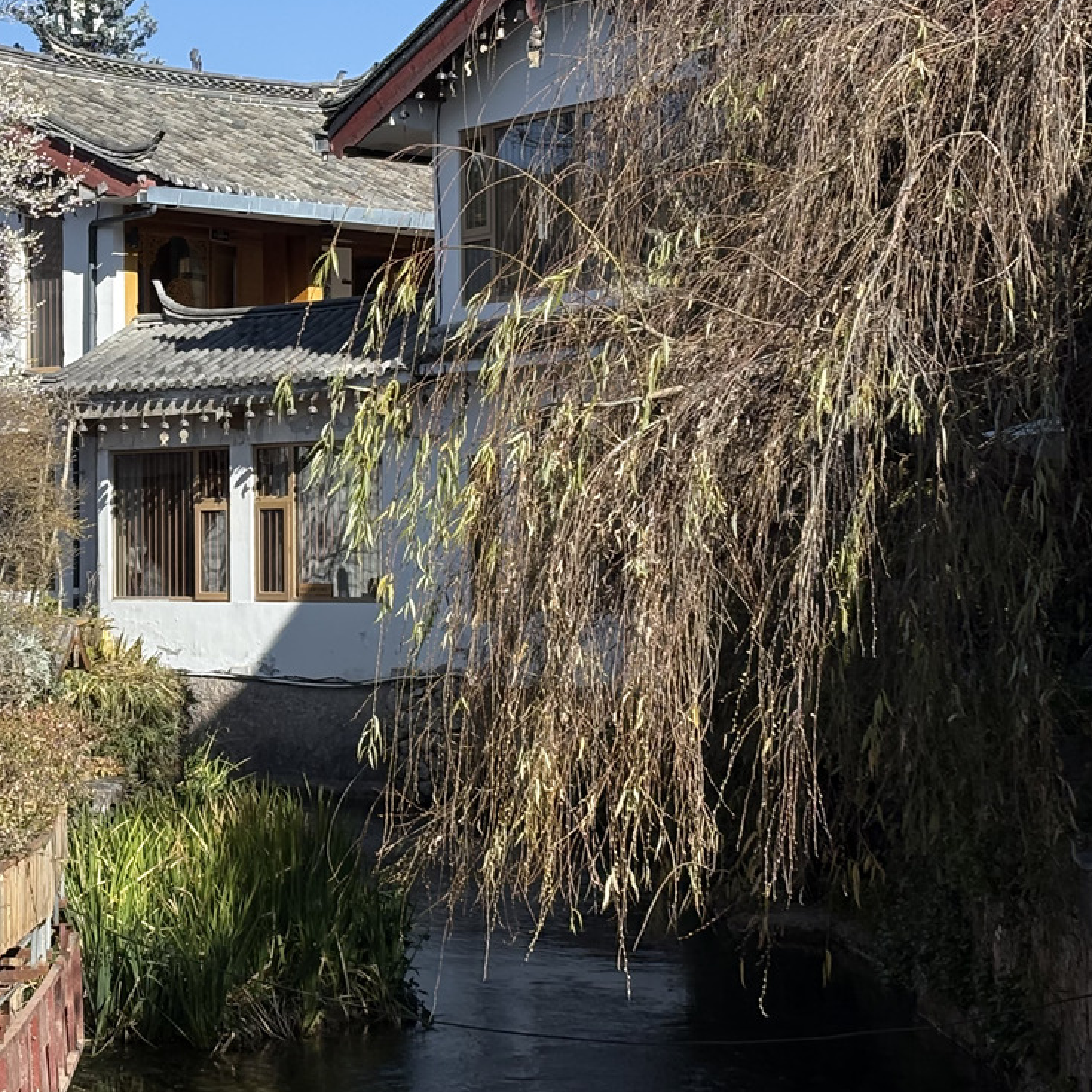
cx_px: 172
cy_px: 370
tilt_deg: +2.9
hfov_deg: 17.2
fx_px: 3569
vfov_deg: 17.4
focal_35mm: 100
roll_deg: +0.7
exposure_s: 1/2747
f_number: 1.6
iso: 32
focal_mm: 5.96
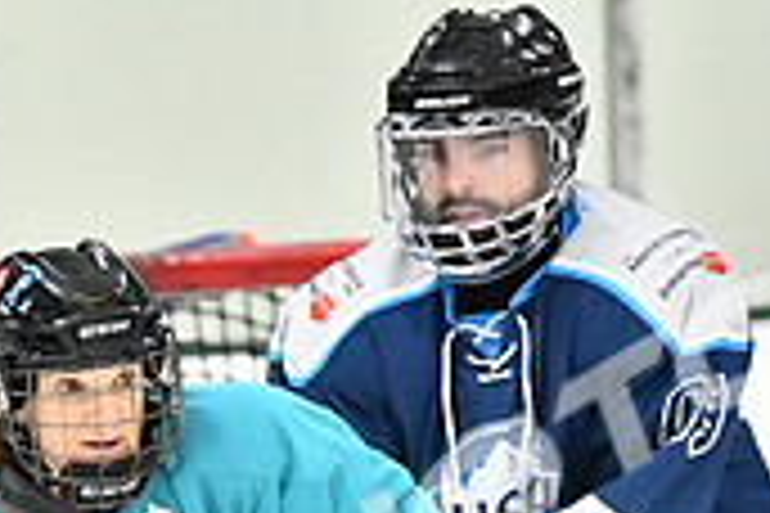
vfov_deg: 1.5
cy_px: 830
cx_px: -167
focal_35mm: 944
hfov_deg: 2.2
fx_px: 20183
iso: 6400
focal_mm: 185
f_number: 2.8
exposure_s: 1/1250
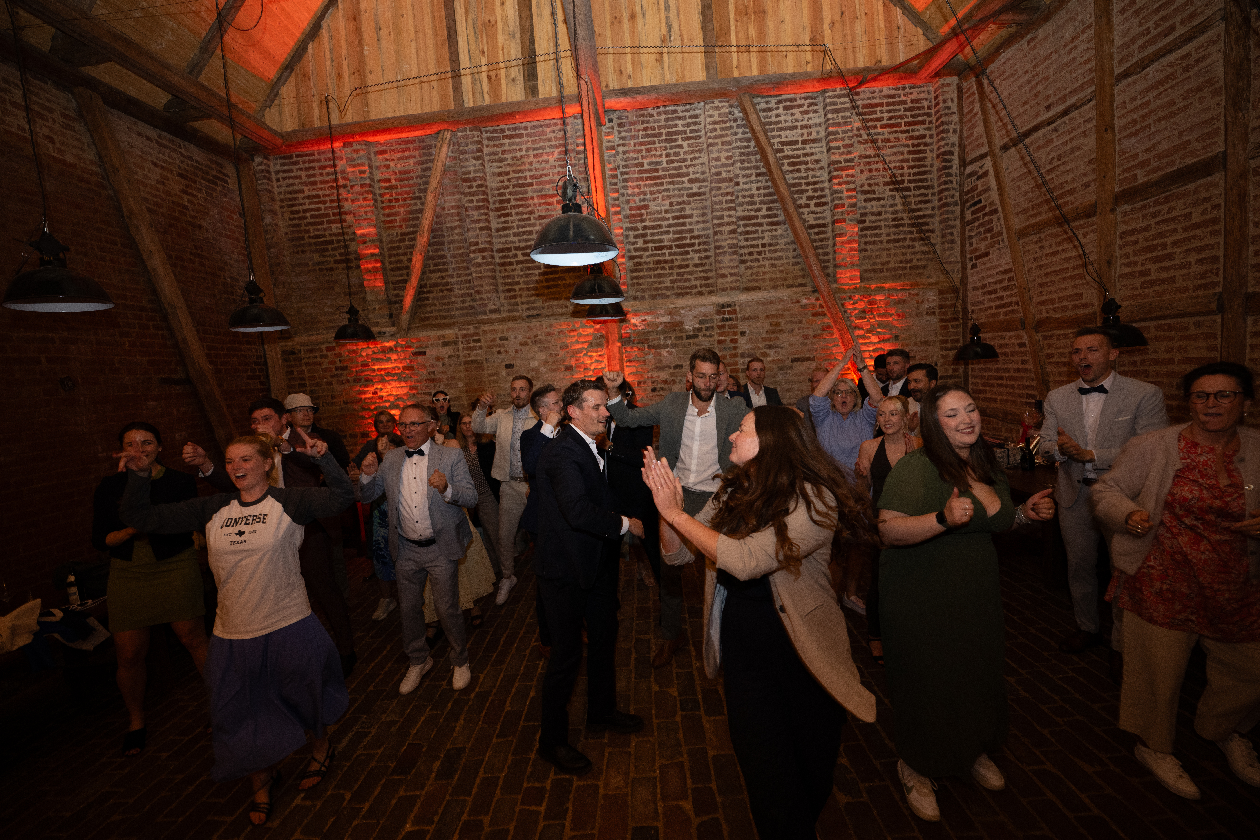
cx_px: 630
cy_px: 420
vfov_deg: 81.2
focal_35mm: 14
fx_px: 490
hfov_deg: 104.3
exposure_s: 1/80
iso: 1000
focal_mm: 14
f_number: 3.2
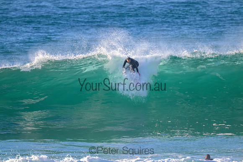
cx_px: 122
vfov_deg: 1.7
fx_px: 5401
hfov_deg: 2.6
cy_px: 81
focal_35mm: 800
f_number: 11
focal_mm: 800
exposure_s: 1/1250
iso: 1800
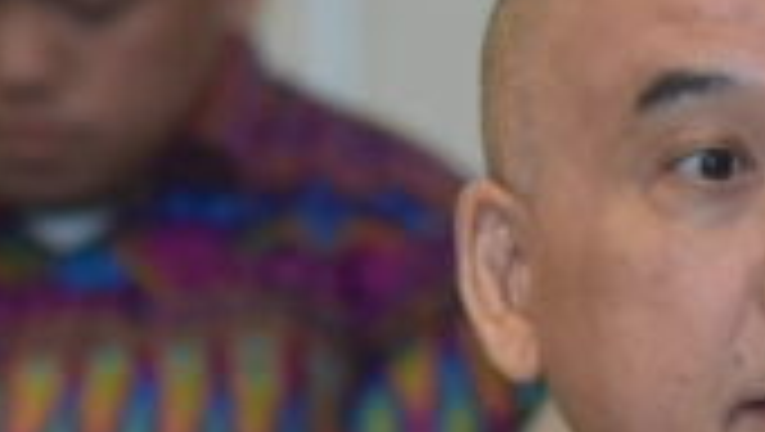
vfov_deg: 2.1
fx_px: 11533
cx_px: 765
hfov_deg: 3.8
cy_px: 554
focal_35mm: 568
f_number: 4
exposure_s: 1/125
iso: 3200
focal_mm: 120
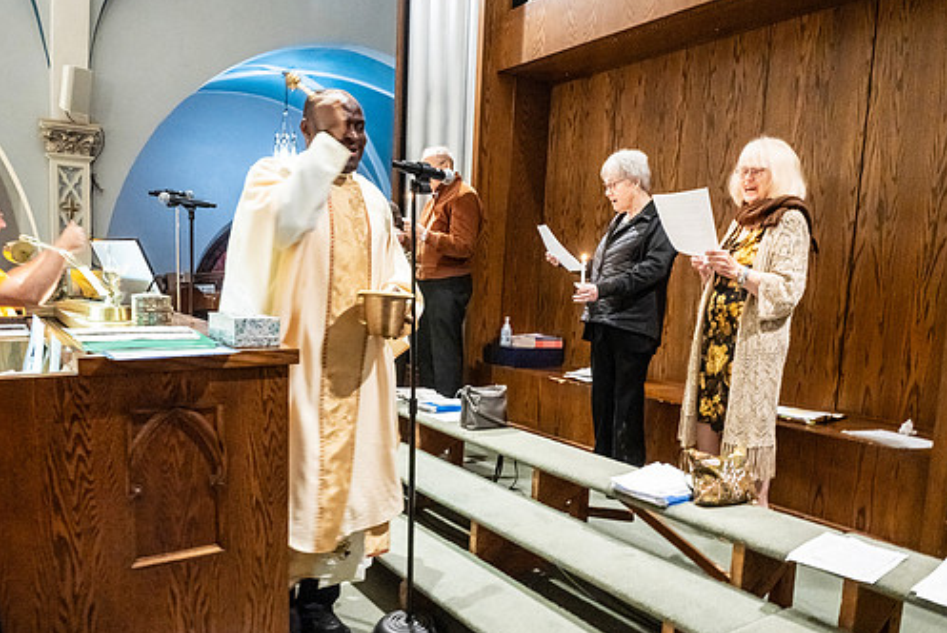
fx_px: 737
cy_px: 357
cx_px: 444
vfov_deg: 46.3
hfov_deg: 65.4
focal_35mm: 28
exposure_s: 1/60
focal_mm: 24
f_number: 7.1
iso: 5000
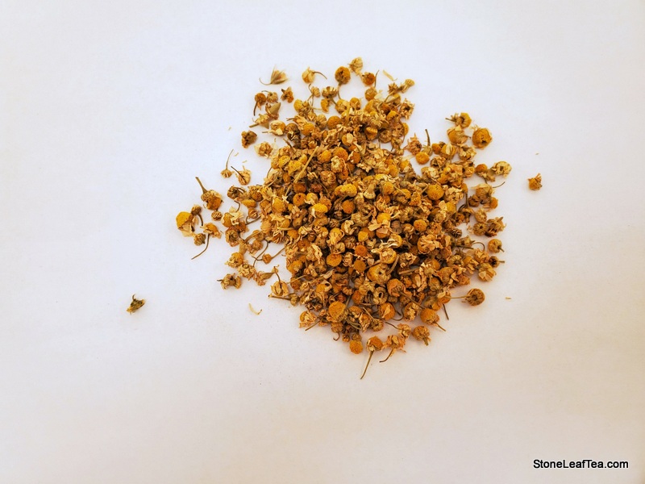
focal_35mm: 26
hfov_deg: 67.3
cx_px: 322
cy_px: 242
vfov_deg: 53.1
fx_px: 484
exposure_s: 1/120
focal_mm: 4.3
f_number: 2.4
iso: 64
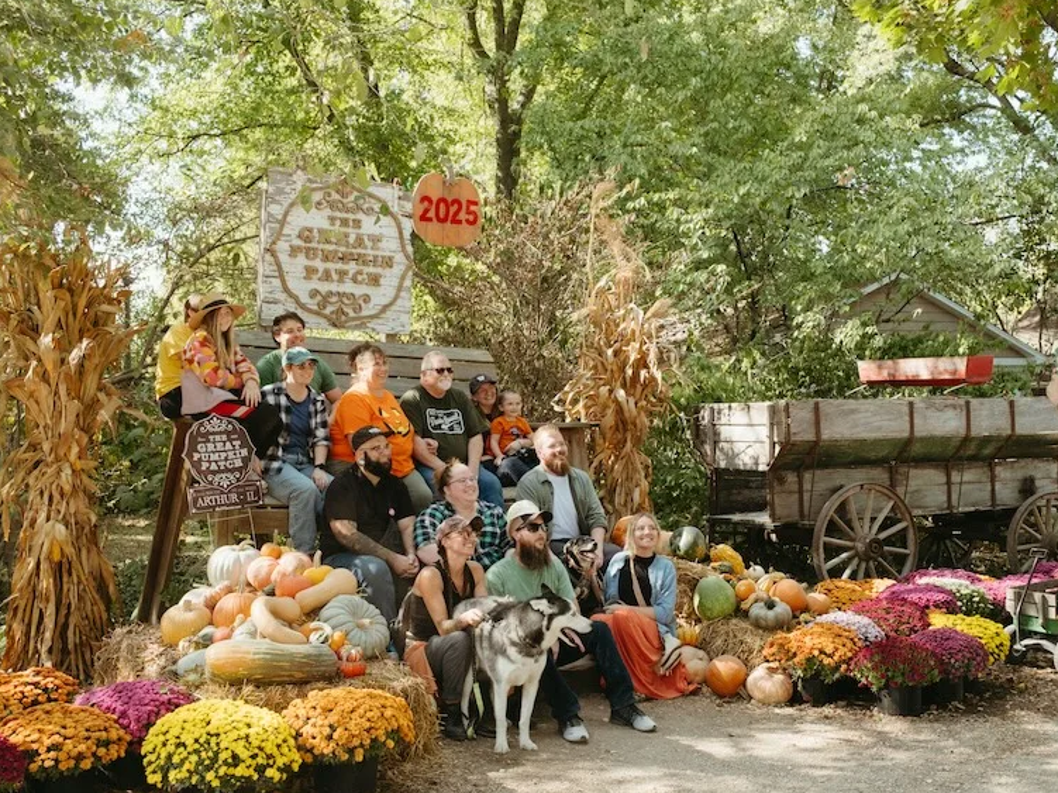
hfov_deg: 45.6
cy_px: 385
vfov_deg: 35.1
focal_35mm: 41
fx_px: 1253
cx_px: 617
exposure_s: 1/400
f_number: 4
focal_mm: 21.3
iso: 400
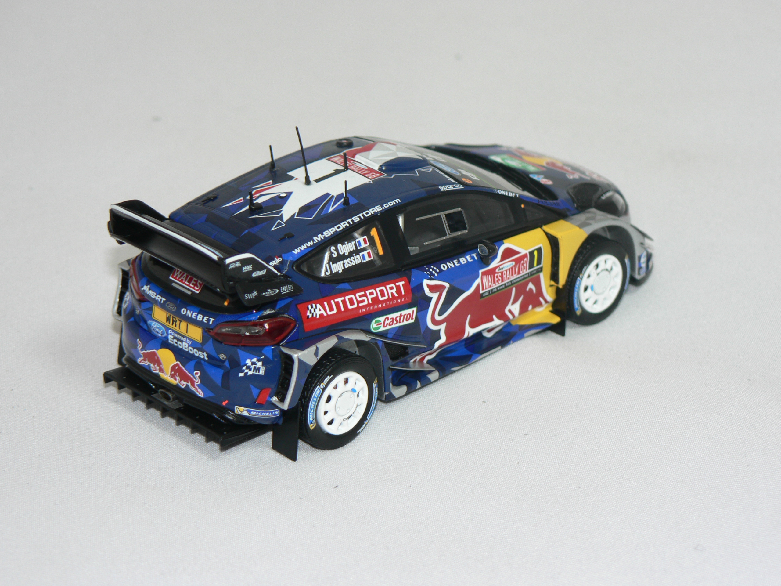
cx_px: 390
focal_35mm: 114
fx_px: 2572
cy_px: 293
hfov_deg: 17.3
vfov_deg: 13.0
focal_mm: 19
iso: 80
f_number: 3.2
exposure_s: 1/60
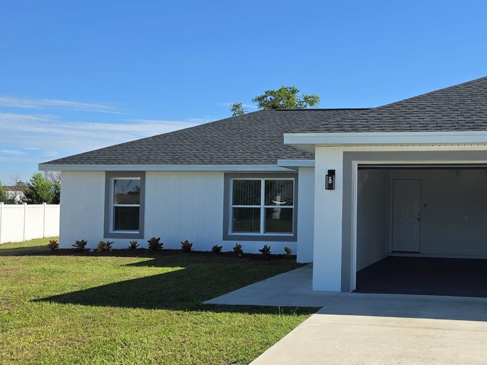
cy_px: 198
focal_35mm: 38
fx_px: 535
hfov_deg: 46.5
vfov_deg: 37.7
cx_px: 386
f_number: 1.4
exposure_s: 1/5775
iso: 64
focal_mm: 6.5
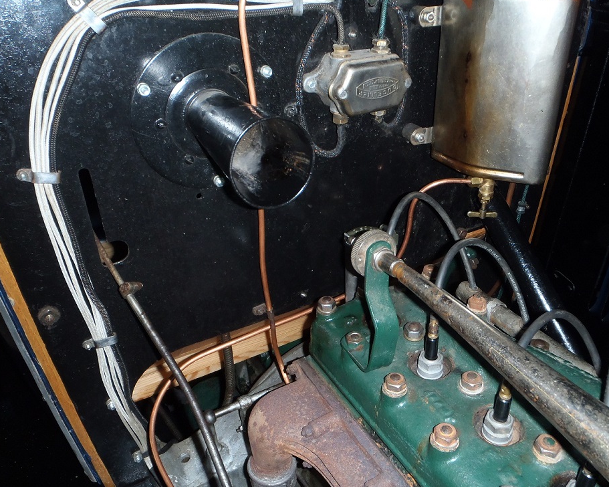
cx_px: 325
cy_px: 241
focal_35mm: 30
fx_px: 540
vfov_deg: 48.5
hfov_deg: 58.7
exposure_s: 1/30
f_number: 3.5
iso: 100
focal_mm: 5
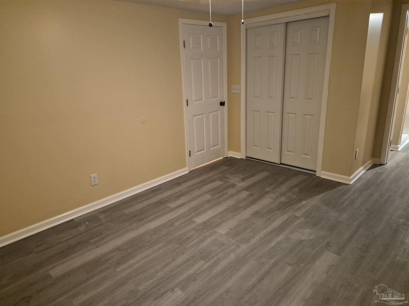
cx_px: 204
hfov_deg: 73.9
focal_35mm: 23
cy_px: 153
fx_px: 272
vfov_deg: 58.9
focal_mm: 5.4
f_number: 1.8
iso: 2000
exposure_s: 1/120
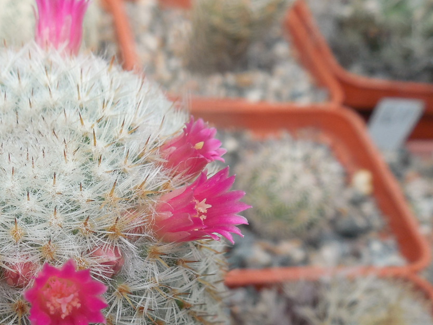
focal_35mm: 60
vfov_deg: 24.1
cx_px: 82
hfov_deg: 31.3
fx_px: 750
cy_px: 247
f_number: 3.6
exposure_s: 1/320
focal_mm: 5.6
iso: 125
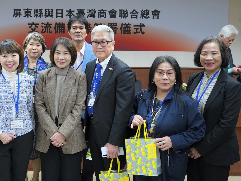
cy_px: 67
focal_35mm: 44
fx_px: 306
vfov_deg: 32.7
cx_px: 81
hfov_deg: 42.4
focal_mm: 31
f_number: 4
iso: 2000
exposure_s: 1/160
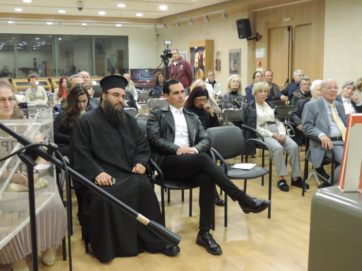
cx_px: 181
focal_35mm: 43
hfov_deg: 43.9
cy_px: 136
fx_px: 450
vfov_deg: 33.6
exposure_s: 1/13
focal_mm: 7.6
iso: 400
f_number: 3.4
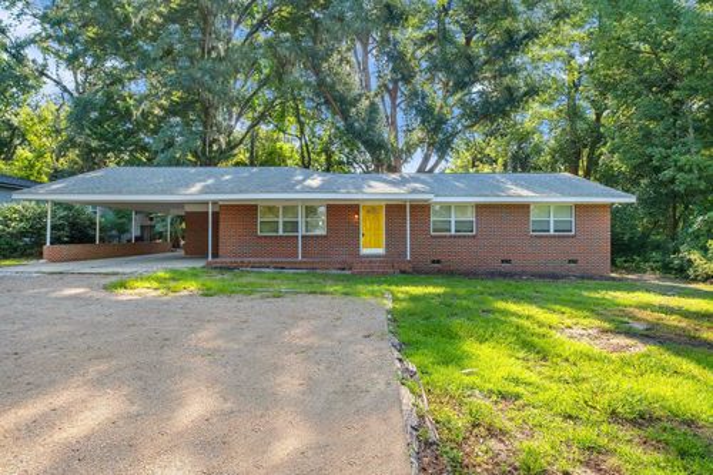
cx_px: 356
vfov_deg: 64.5
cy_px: 238
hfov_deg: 86.9
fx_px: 376
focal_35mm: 19
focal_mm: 12.6
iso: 250
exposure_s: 1/80
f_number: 8
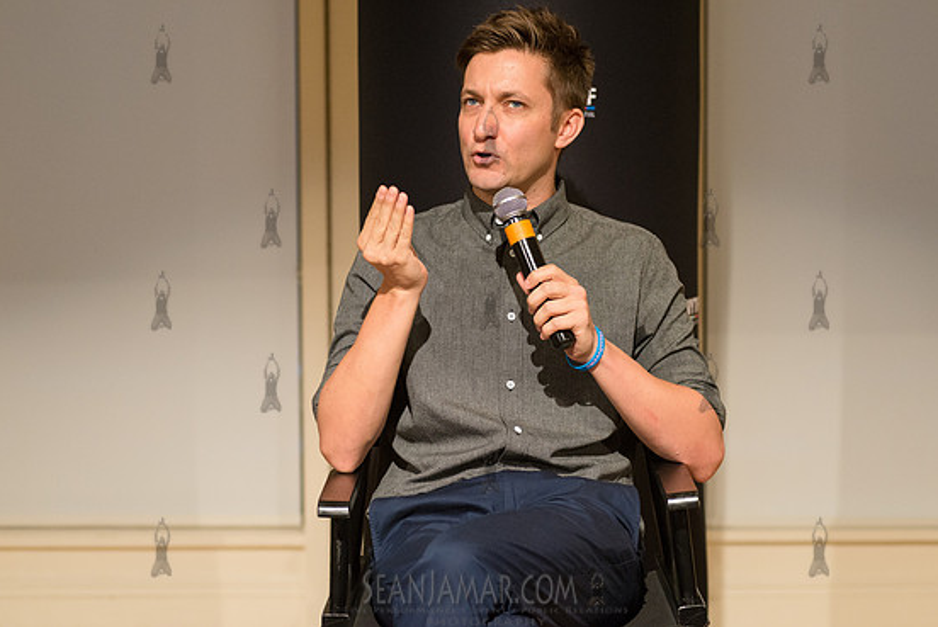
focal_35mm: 84
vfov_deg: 16.3
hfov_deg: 24.2
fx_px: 2190
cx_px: 489
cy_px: 300
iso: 2500
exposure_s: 1/320
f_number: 4
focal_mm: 80
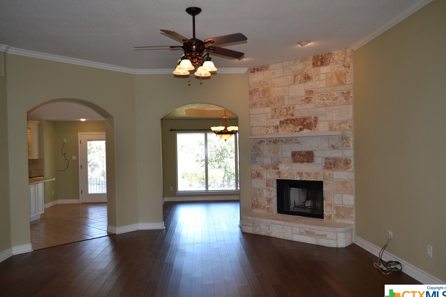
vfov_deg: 46.4
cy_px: 152
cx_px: 217
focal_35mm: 28
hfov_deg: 65.5
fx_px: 347
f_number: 4
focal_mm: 18
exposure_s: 1/125
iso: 400
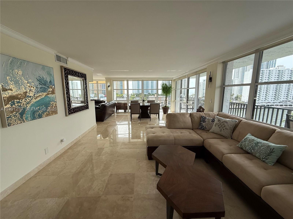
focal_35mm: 14
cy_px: 110
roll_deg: -0.7
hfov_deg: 102.1
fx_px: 119
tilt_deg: -7.3
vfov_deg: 85.7
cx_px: 146
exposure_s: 1/799
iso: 64
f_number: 2.2
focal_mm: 2.22
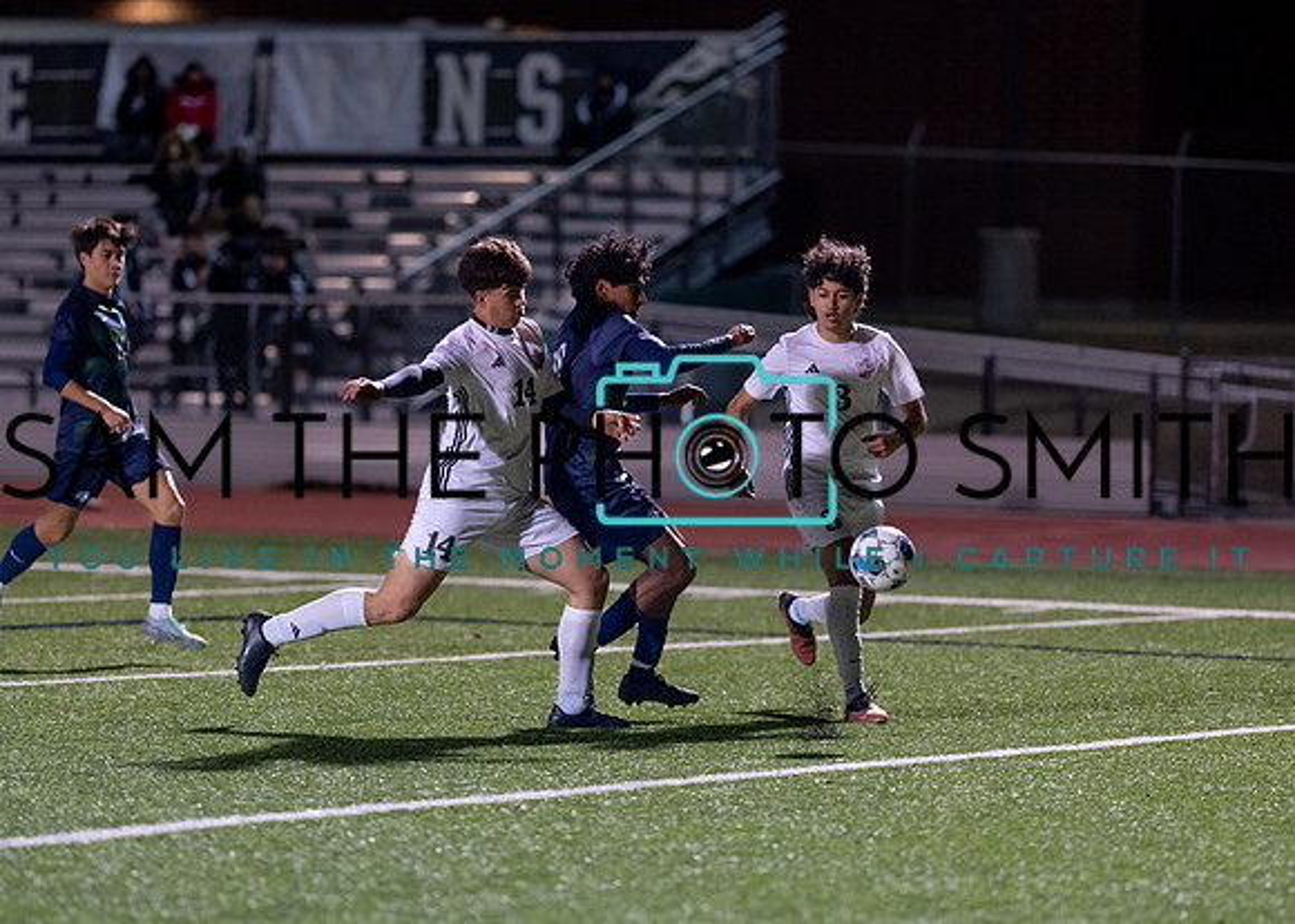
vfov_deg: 7.7
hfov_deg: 10.8
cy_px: 426
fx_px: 6849
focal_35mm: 186
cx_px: 570
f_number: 1.8
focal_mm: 135
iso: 1600
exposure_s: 1/1000
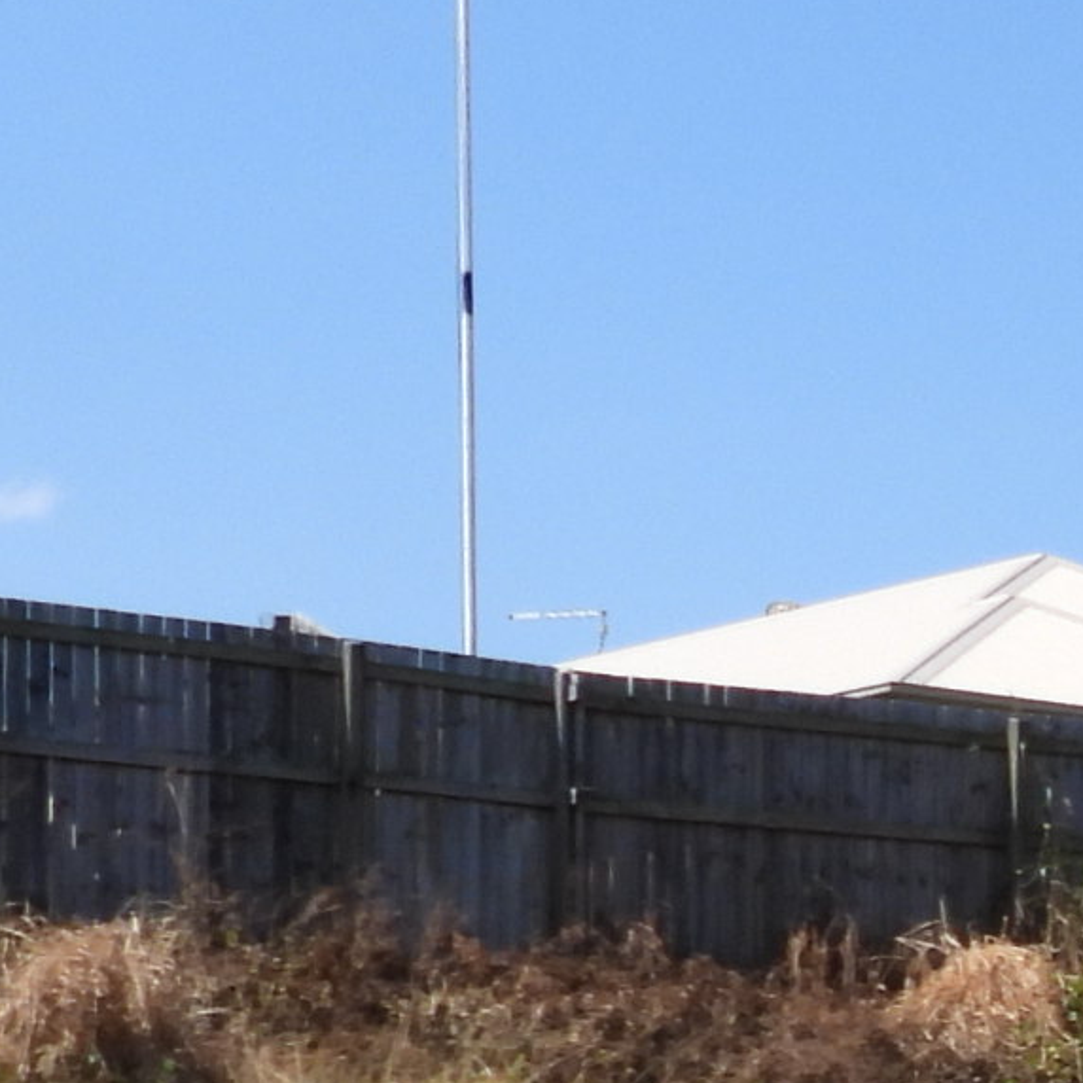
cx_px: 2060
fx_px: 4283
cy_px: 1337
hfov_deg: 12.8
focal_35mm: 121
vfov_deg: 13.9
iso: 100
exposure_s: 1/1600
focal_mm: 4.3
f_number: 2.8
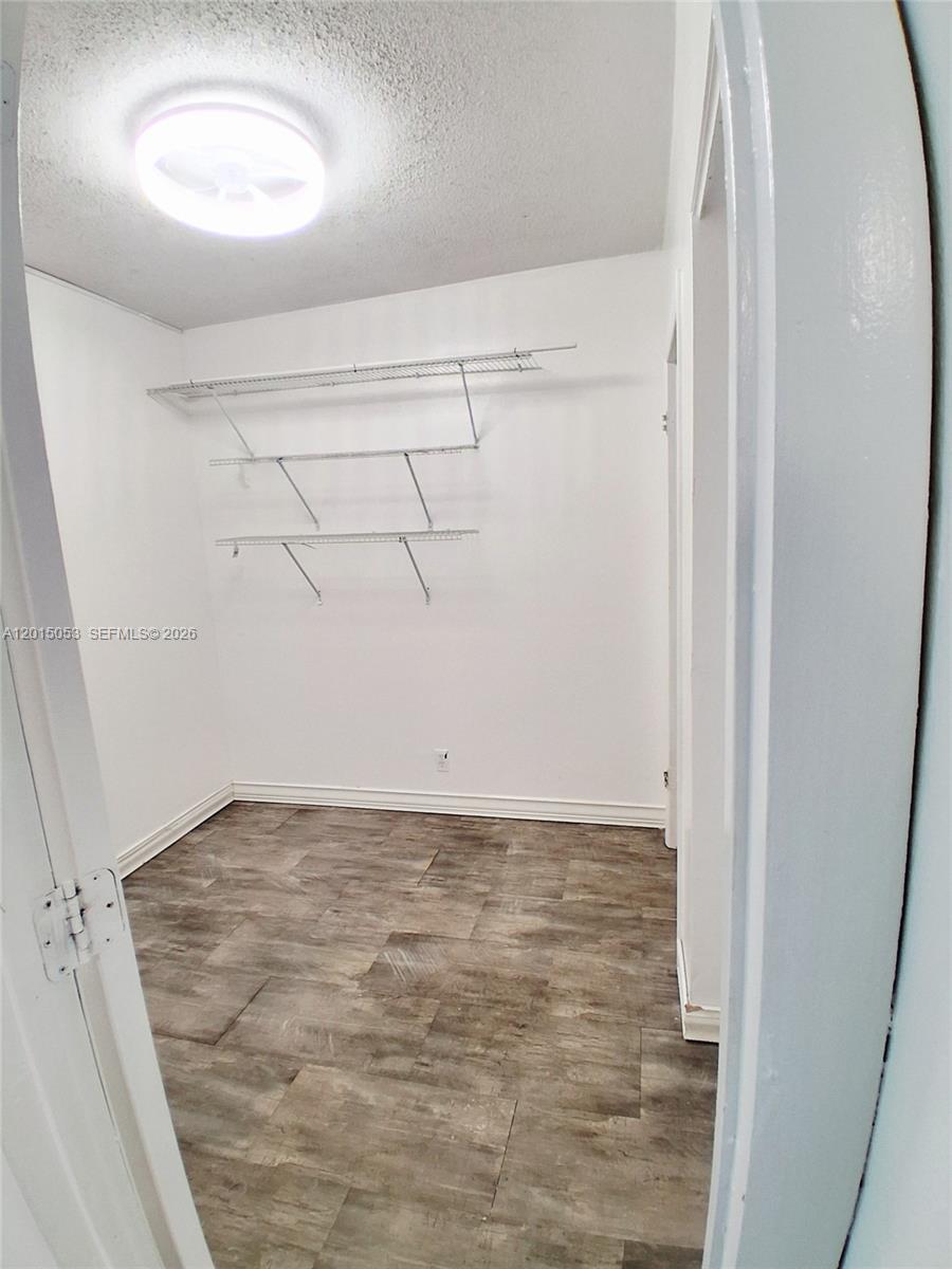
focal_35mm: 17
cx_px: 476
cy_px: 634
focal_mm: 1.4
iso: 125
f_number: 2.2
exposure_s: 1/40
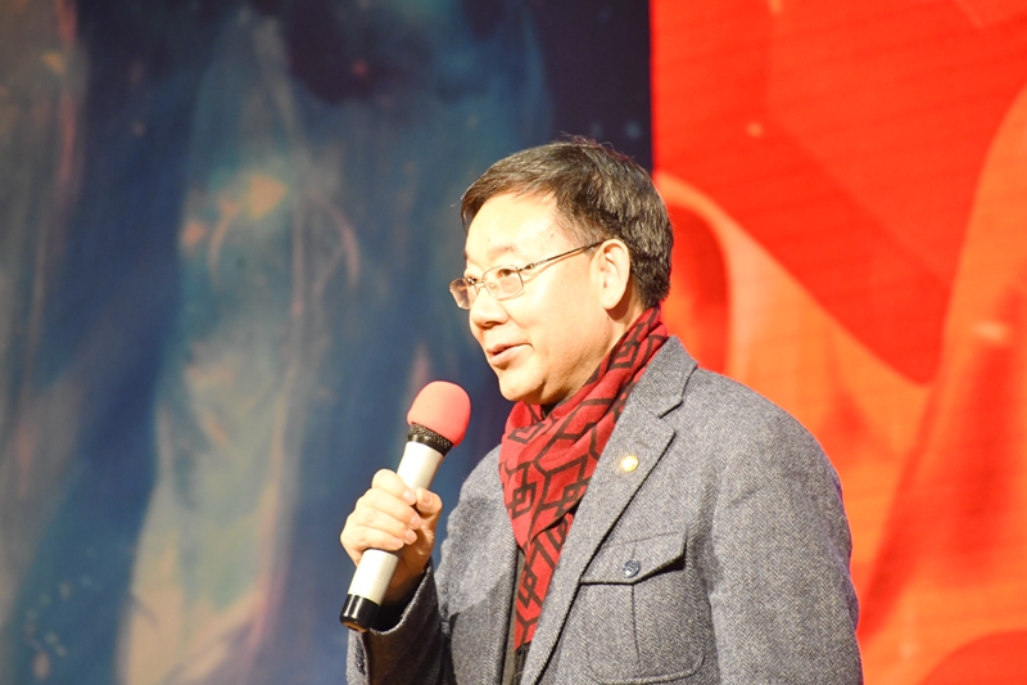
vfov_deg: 5.6
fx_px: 7044
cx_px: 514
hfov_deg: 8.3
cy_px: 342
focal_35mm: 247
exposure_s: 1/40
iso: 3200
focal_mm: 165
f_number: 6
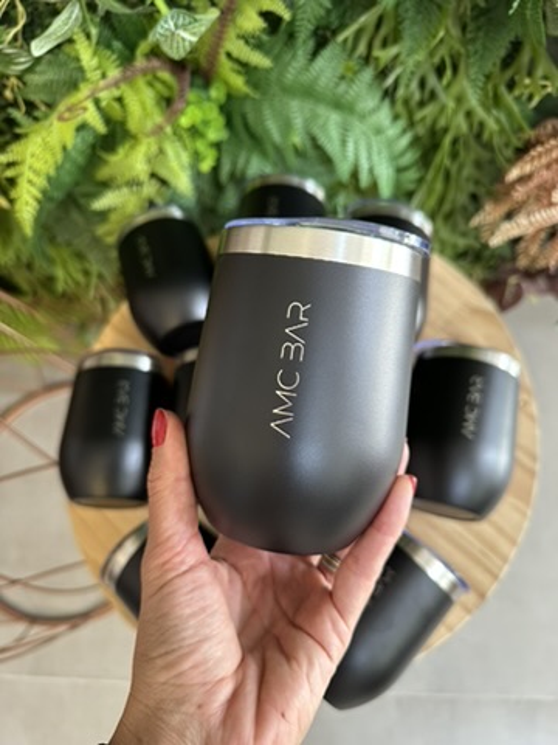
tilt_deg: -69.7
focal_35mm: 24
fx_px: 516
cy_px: 372
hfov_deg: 56.8
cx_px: 279
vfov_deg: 71.6
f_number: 1.78
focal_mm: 6.86
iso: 250
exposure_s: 1/60
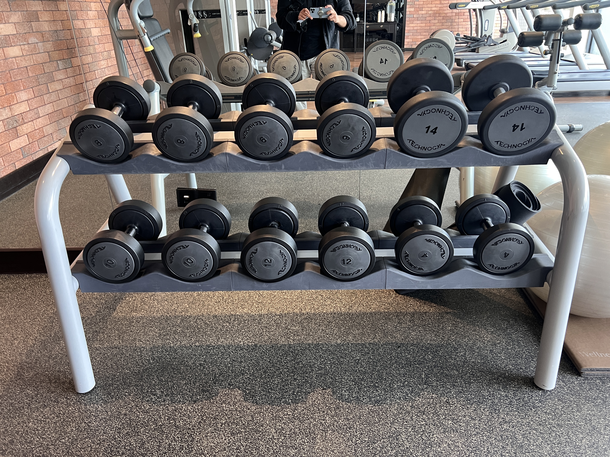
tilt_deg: -25.0
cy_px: 228
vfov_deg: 53.1
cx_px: 305
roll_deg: +2.6
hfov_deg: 67.3
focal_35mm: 26
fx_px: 458
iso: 250
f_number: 1.5
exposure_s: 1/50
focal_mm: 5.7
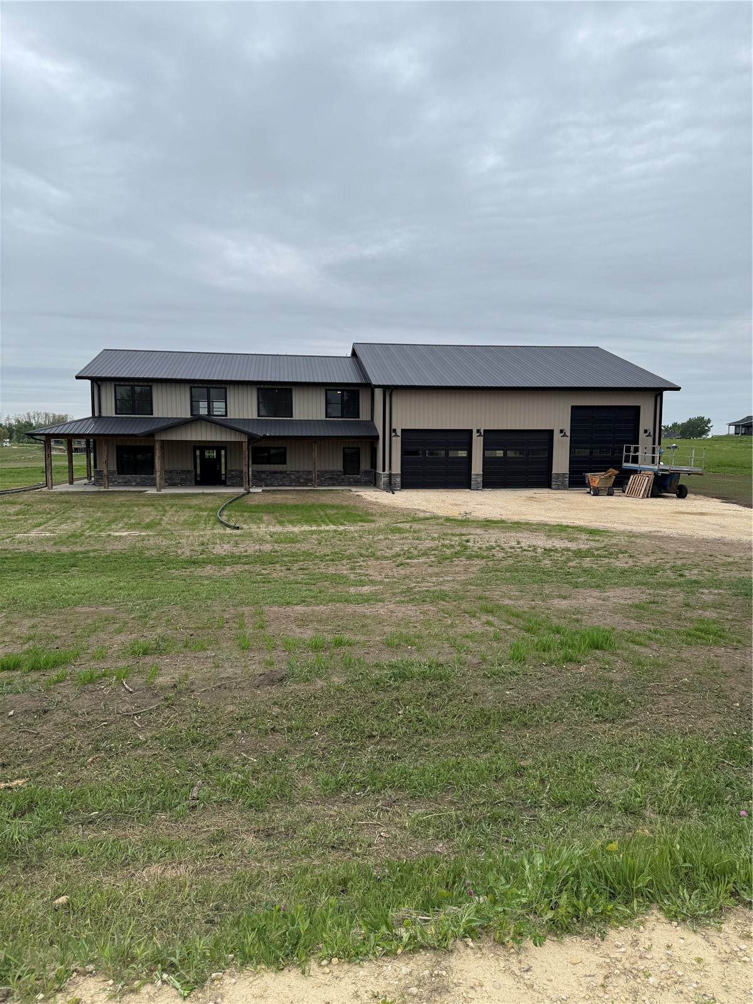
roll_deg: +0.4
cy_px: 502
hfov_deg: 56.8
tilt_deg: -5.3
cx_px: 376
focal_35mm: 24
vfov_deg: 71.6
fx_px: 696
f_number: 1.78
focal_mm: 6.76
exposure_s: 1/2174
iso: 80
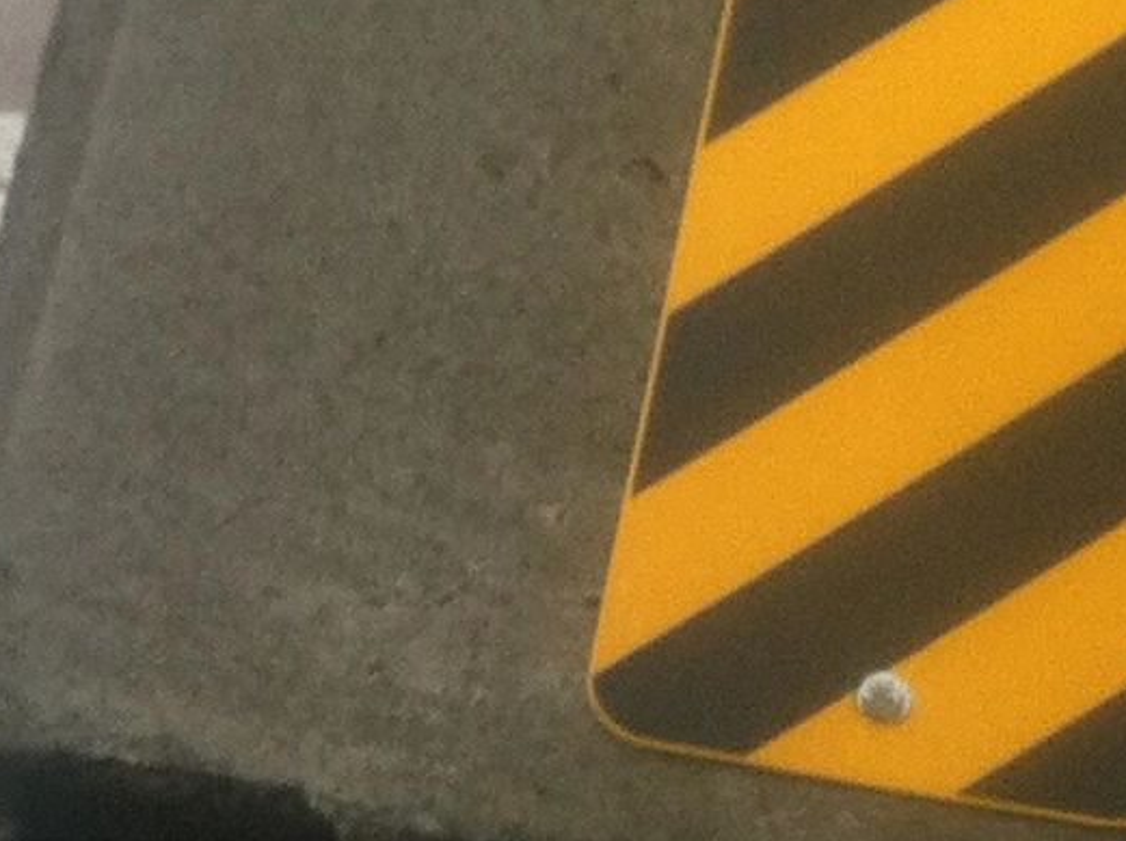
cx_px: -1199
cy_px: -720
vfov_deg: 8.3
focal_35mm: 172
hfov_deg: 10.5
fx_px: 5586
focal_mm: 3.85
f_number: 2.8
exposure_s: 1/120
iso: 100
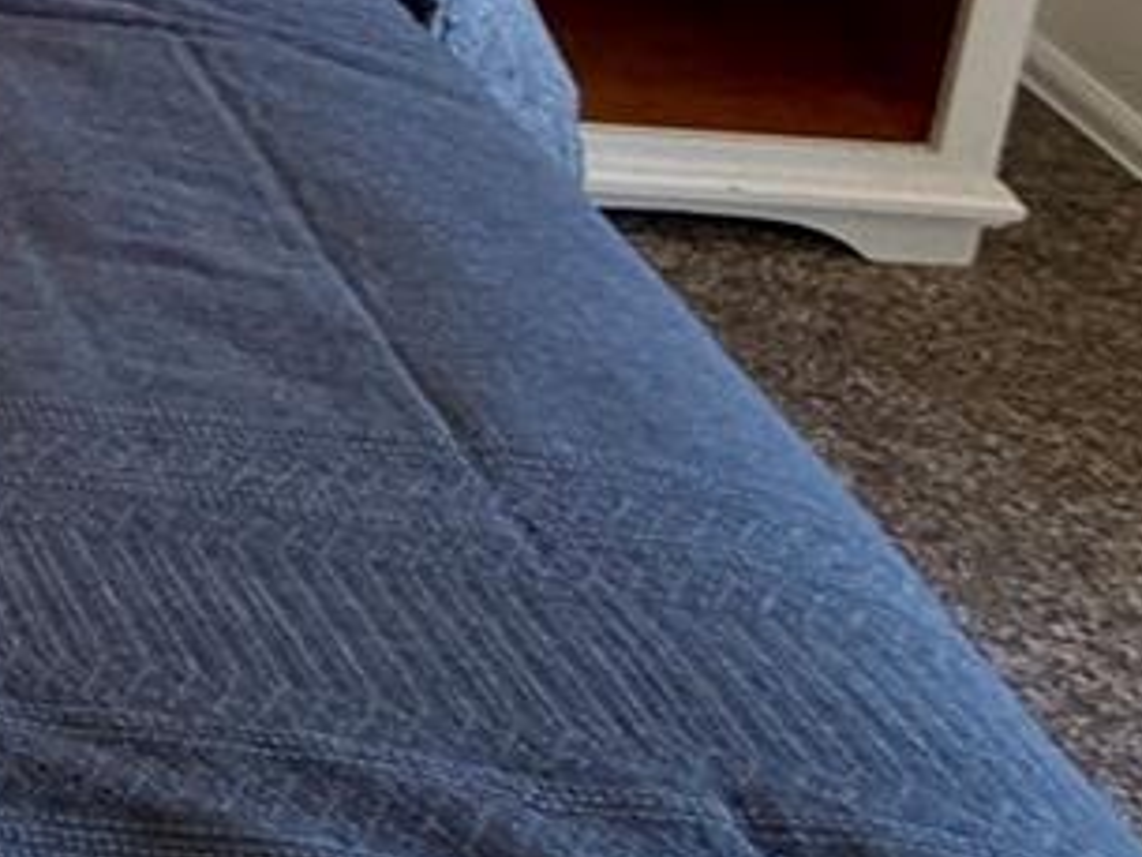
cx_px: -1194
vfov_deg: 18.9
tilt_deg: -15.6
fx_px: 2178
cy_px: -513
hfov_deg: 18.3
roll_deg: +4.2
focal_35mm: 66
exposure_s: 1/121
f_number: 2.2
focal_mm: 2.22
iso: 200
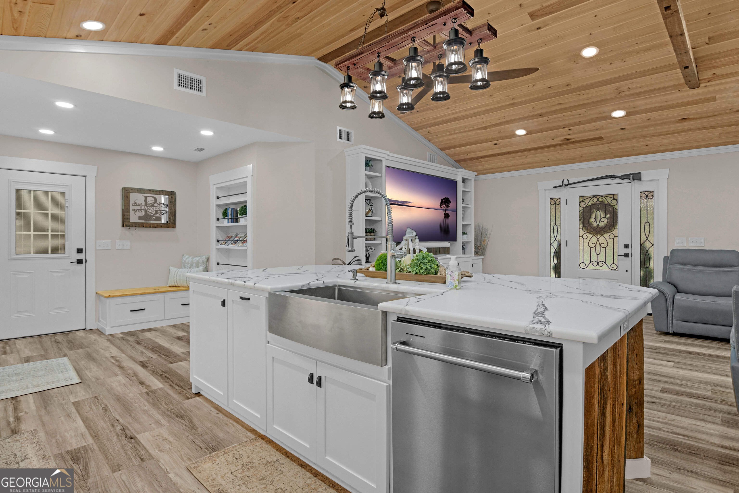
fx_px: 339
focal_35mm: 16
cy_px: 246
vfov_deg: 72.1
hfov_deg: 95.0
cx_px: 370
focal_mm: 11
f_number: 7.1
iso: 250
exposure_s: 1/10
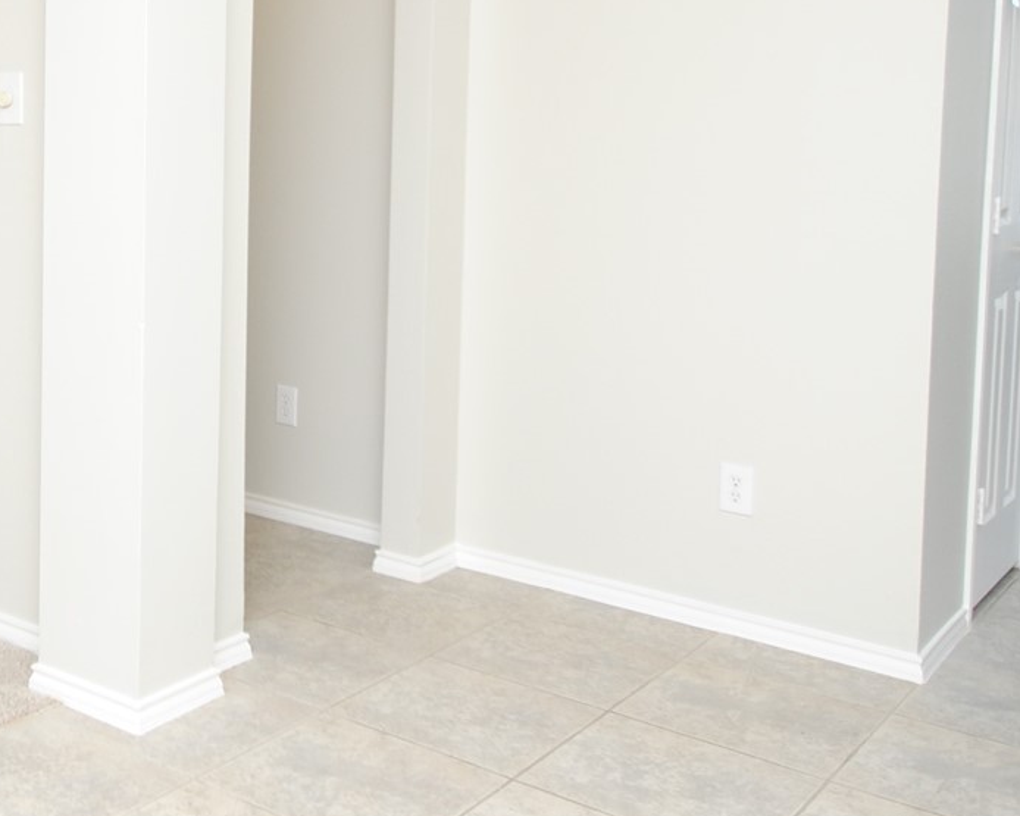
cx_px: 77
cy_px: 187
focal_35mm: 44
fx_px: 1328
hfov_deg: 38.7
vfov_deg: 33.3
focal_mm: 10
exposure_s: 1/60
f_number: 4
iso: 200
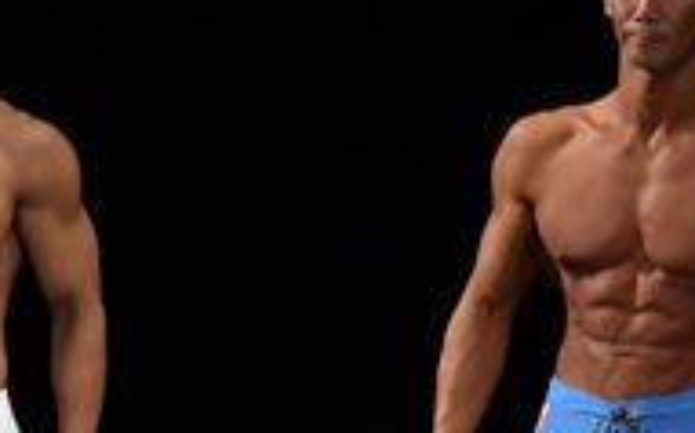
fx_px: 16975
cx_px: -289
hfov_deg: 2.3
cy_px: 615
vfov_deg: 1.5
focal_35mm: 897
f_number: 5.6
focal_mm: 145
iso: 3200
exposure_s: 1/400
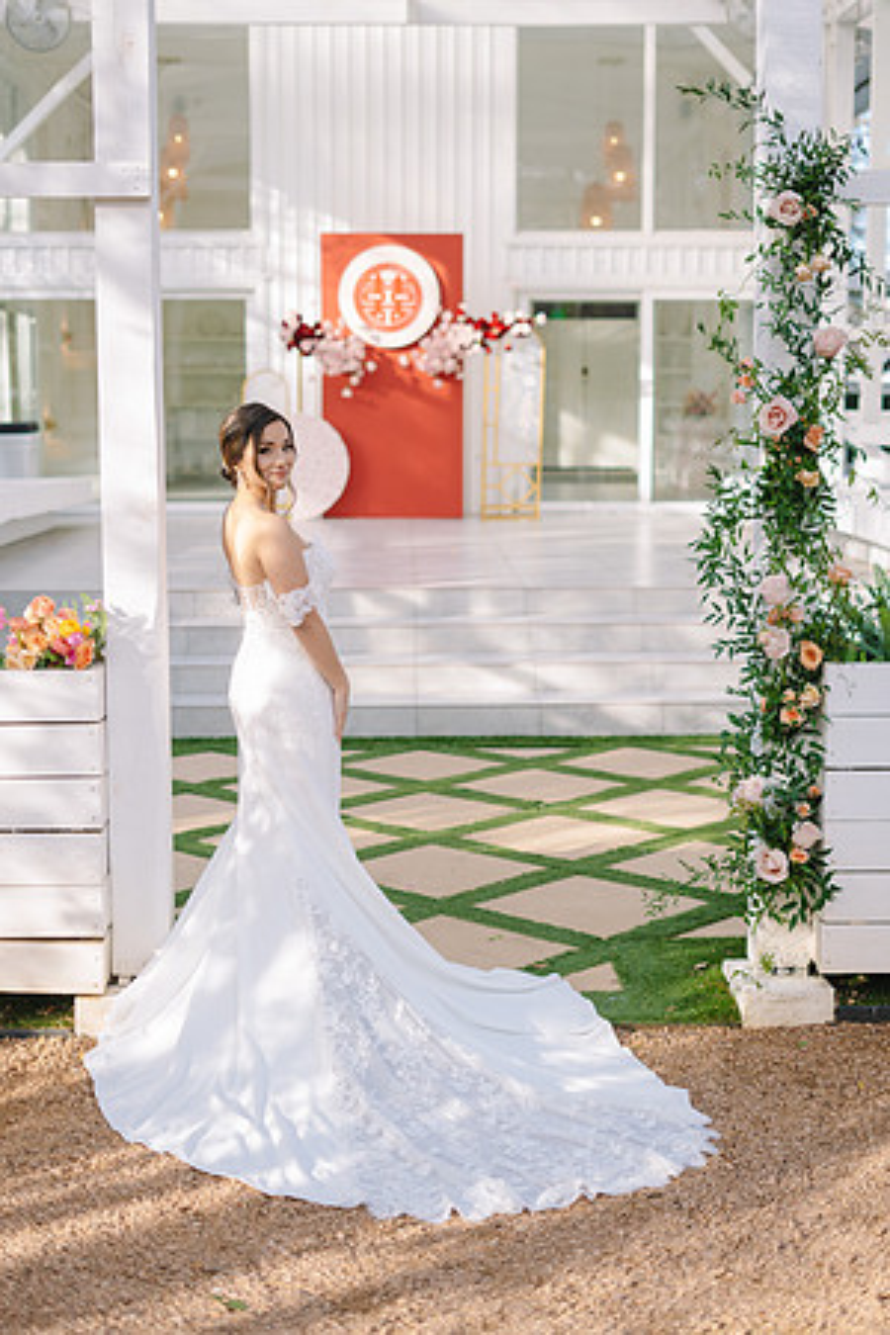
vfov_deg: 39.6
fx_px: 1854
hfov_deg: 27.0
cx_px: 445
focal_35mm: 50
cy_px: 668
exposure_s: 1/320
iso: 64
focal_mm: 50
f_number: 2.2
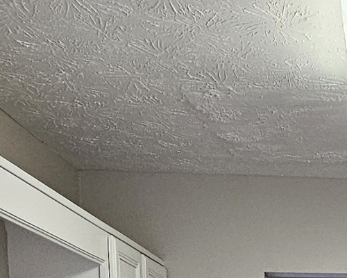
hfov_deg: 22.6
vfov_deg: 14.9
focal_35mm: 78
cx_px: 407
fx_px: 801
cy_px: 600
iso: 250
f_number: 2.2
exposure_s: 1/60
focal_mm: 2.2
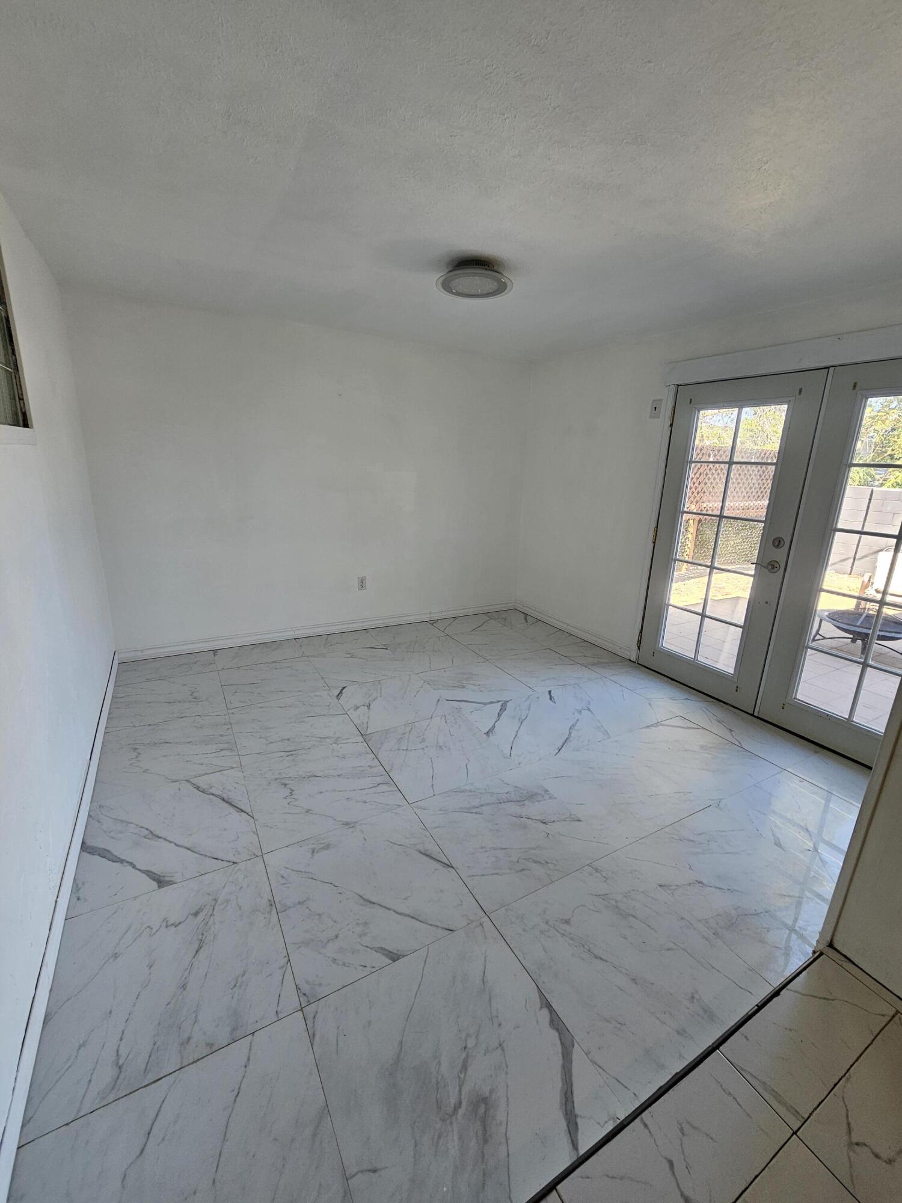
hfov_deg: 89.9
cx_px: 451
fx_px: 452
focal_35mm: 13
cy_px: 602
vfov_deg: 106.2
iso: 50
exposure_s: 1/60
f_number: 2.2
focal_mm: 2.2
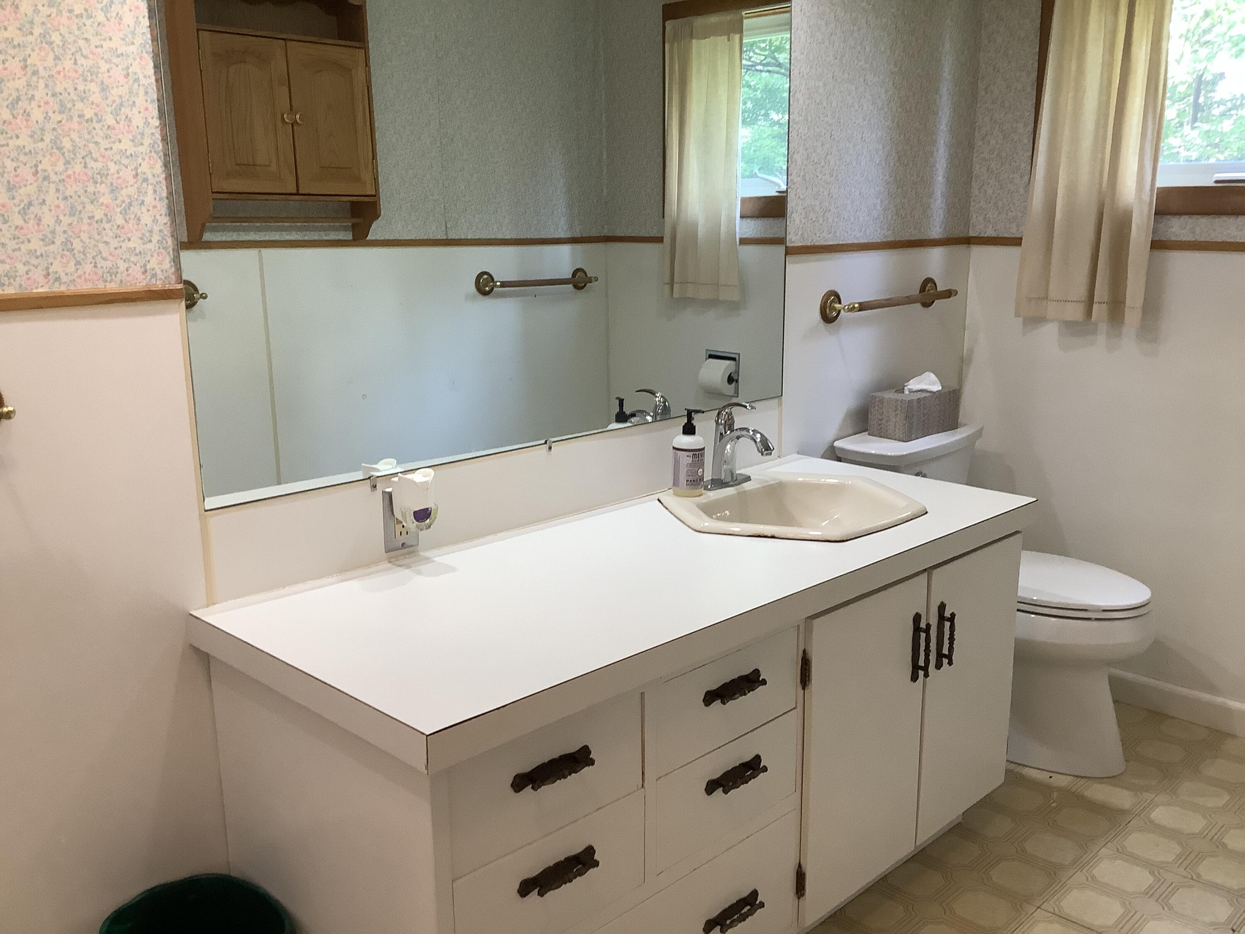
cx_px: 622
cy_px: 467
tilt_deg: -14.5
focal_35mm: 31
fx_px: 1115
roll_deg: -0.6
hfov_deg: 58.4
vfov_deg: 45.4
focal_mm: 3.3
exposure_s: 1/60
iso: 125
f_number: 2.4
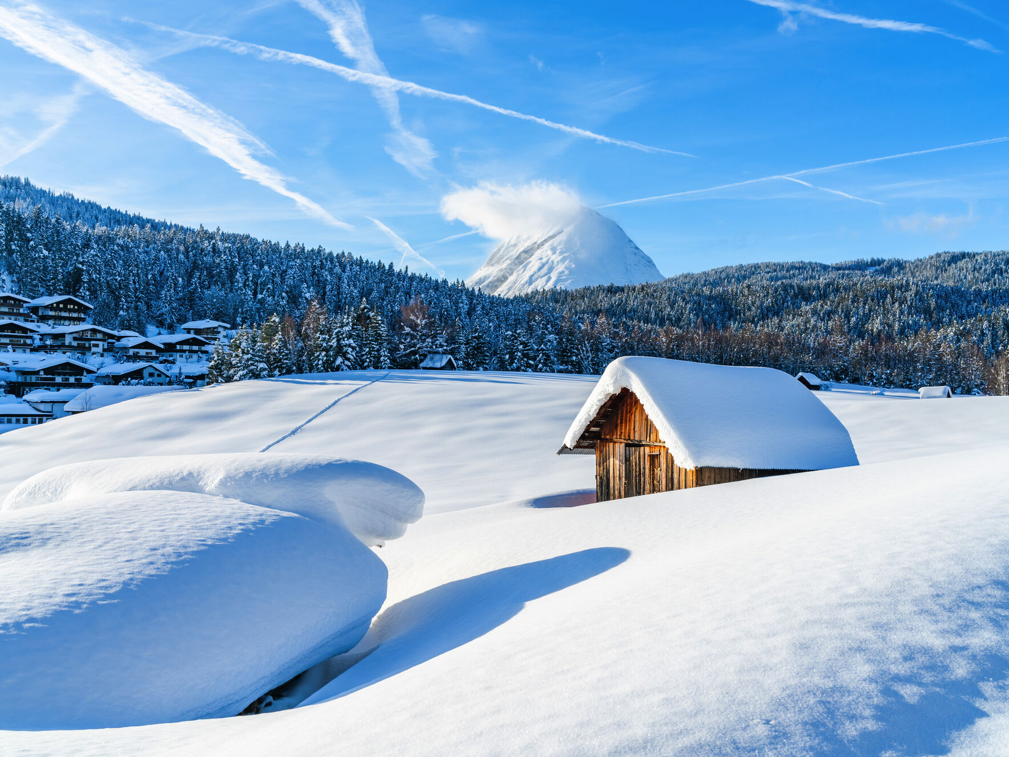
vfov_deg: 37.7
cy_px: 379
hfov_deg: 49.0
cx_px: 488
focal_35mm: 38
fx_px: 1108
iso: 100
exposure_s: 1/250
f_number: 10
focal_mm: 35
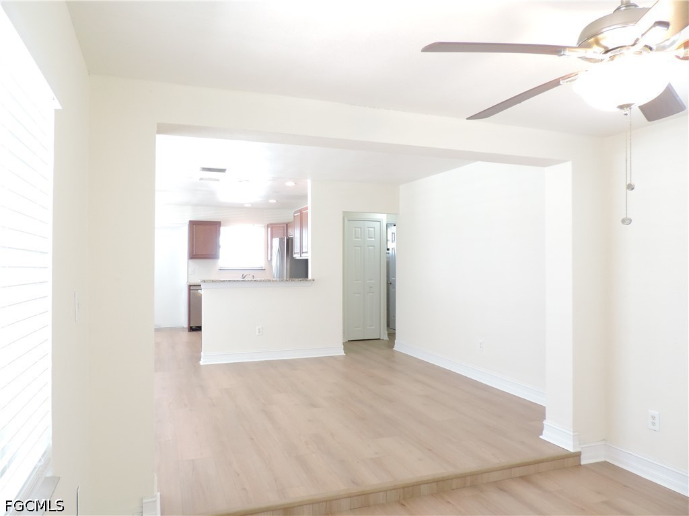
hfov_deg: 71.6
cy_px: 258
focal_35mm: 24
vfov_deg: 56.8
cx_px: 344
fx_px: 478
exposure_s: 1/30
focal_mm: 4.3
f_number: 3
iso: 400
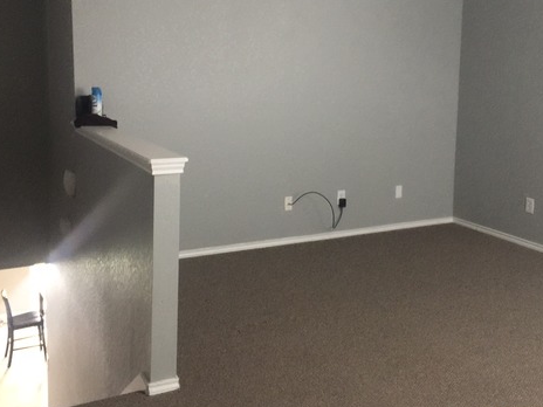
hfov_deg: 46.8
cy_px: 140
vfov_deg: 35.7
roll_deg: -0.9
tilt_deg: -7.0
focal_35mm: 40
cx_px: 284
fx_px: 627
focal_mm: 4.15
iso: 100
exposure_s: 1/4
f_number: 2.2
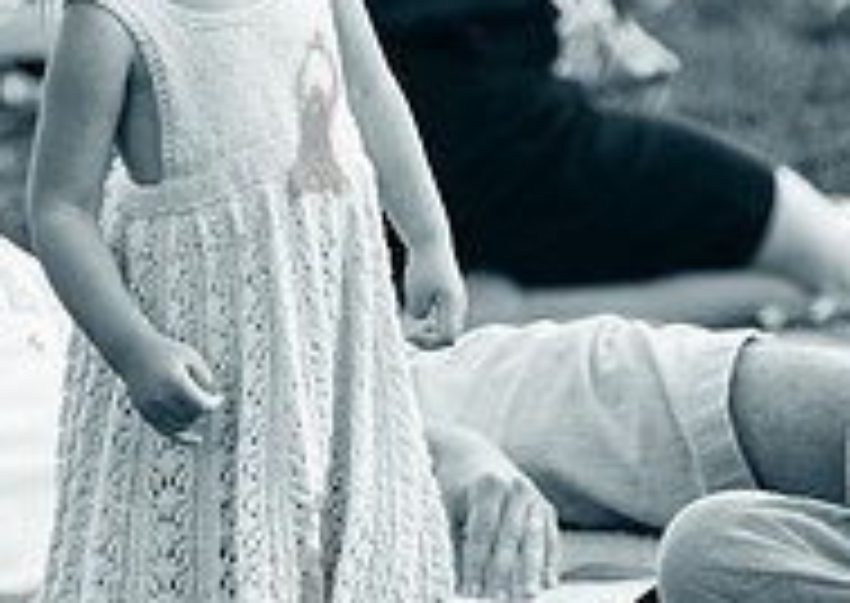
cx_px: 159
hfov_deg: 3.9
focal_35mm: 522
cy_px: 63
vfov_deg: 2.7
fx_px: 12570
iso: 500
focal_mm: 155
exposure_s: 1/500
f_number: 3.5
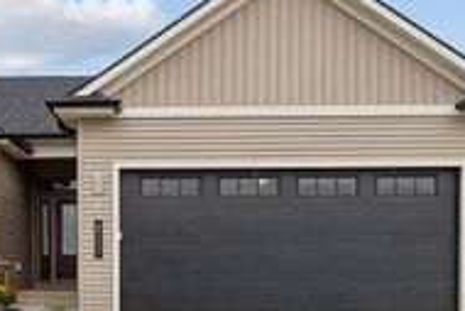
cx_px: 186
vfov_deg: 26.9
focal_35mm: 50
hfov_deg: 39.4
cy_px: 114
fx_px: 646
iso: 125
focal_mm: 19
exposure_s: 1/250
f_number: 8
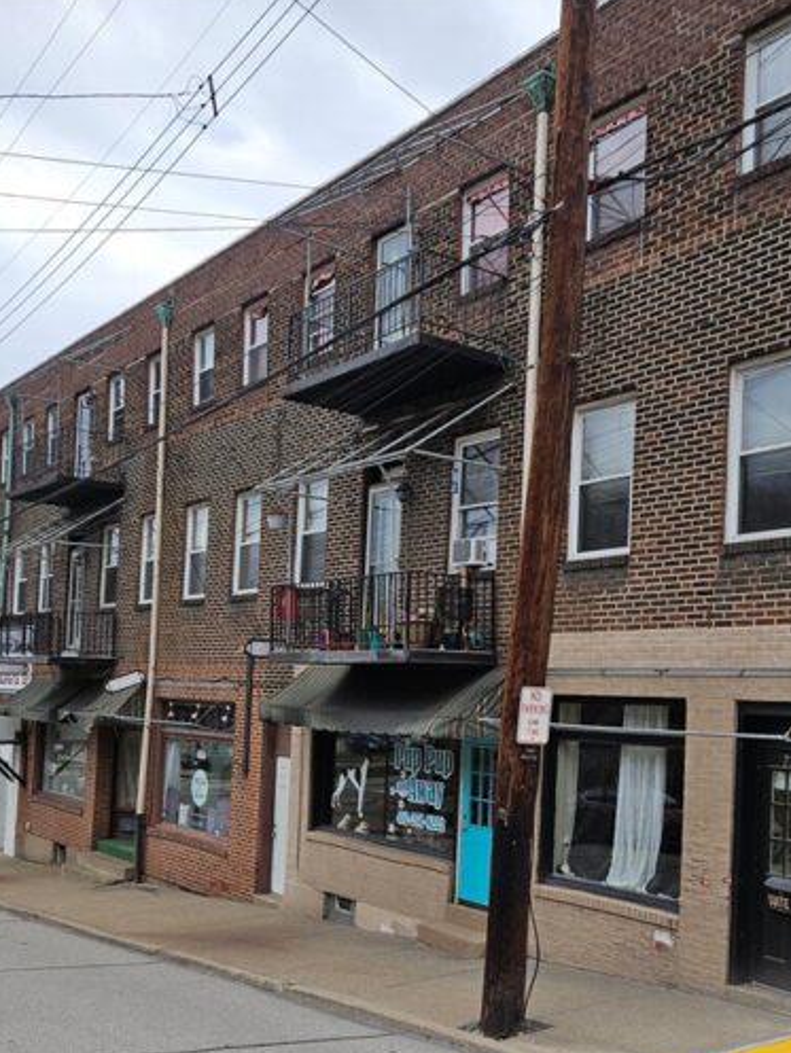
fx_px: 1127
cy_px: 627
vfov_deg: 49.8
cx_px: 503
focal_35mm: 37
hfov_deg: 38.4
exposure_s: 1/438
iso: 25
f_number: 1.8
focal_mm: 5.4
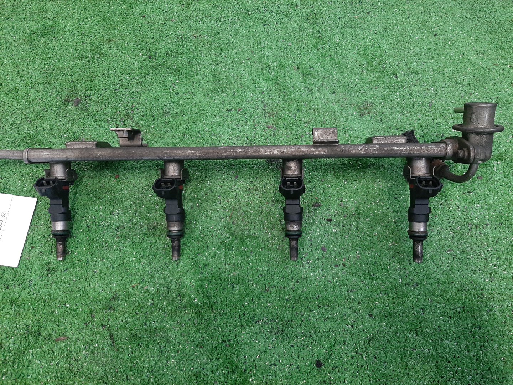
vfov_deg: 53.1
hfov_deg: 67.3
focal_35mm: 26
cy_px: 192
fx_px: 385
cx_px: 256
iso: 162
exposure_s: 1/50
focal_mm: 3.93
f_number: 1.7
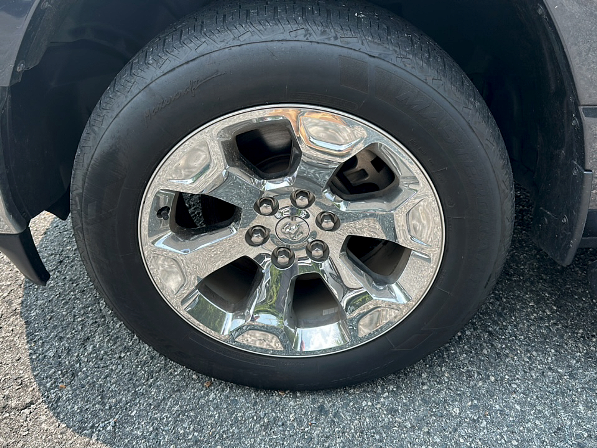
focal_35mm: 25
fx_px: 431
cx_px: 298
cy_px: 224
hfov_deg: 69.4
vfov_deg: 54.9
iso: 80
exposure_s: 1/1020
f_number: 1.78
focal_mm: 6.86
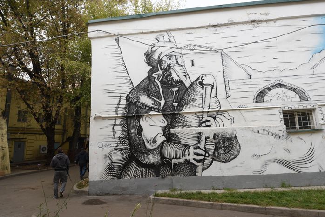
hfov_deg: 78.6
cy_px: 108
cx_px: 162
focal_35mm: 22
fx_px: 199
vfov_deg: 57.3
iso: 80
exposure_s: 1/200
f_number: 5
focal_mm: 22
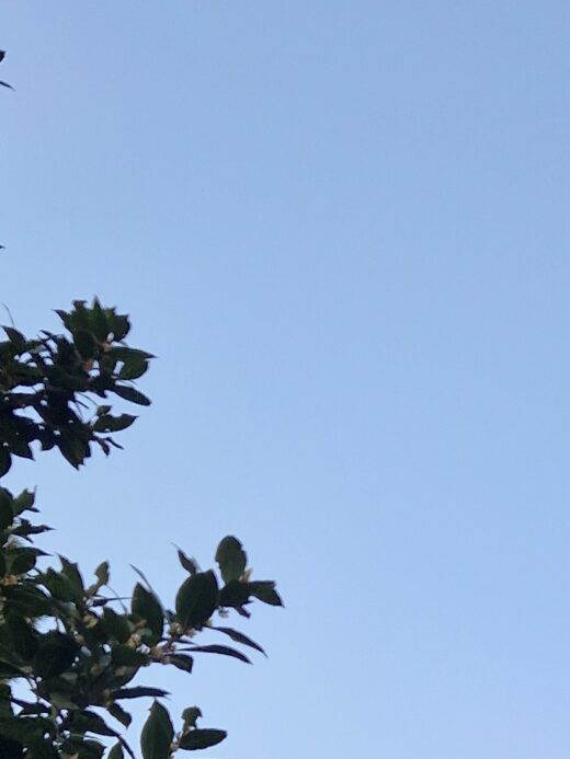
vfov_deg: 22.0
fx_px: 1866
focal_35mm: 85
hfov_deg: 16.3
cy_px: 800
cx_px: 772
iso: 50
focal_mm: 5.4
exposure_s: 1/180
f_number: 1.8
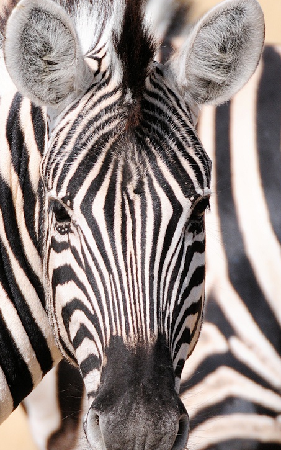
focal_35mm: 1187
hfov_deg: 1.1
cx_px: 113
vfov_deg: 1.8
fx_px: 14547
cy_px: 239
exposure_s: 1/2000
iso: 400
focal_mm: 550
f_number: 5.6
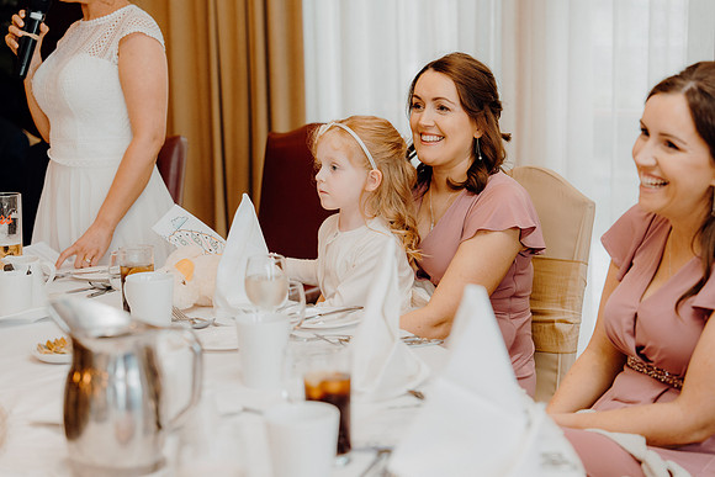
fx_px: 1391
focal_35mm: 70
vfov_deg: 19.5
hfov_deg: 28.8
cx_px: 358
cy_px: 238
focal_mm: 70
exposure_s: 1/200
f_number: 2.8
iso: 1000
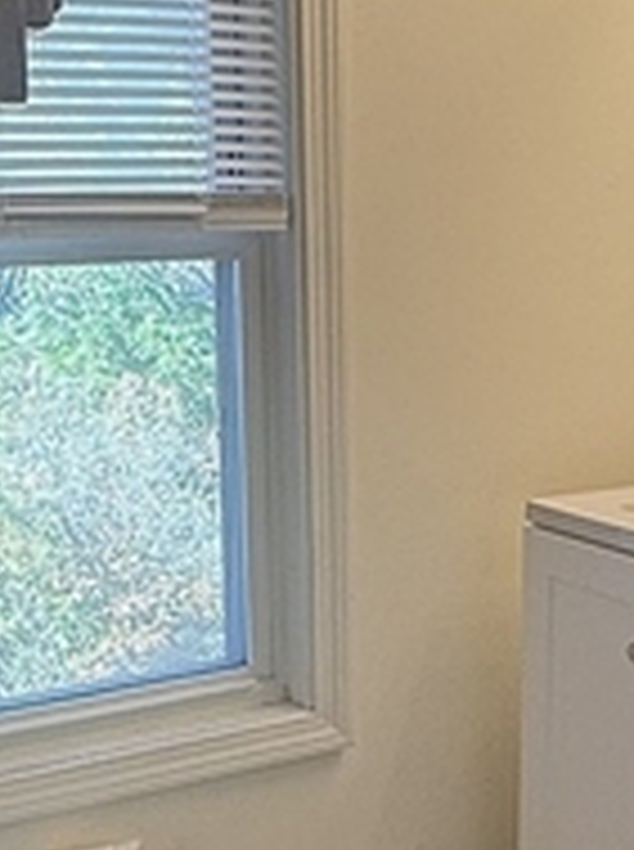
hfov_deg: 25.5
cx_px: 265
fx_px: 1397
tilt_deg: -14.1
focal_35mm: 57
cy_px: 558
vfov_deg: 33.6
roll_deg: +1.4
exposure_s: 1/120
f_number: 2.2
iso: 64
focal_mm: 2.22
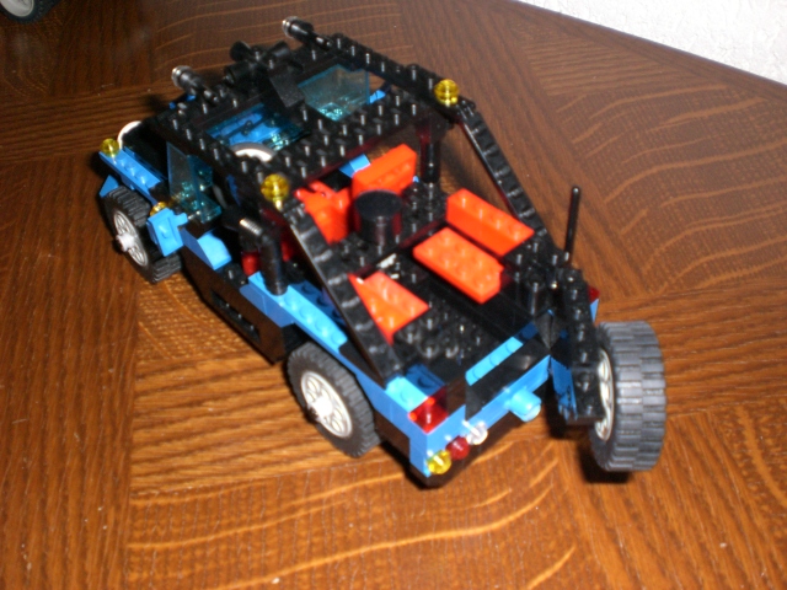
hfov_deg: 49.0
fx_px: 864
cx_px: 394
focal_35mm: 38
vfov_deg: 37.7
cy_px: 295
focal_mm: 6.3
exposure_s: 1/60
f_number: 3.1
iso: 200
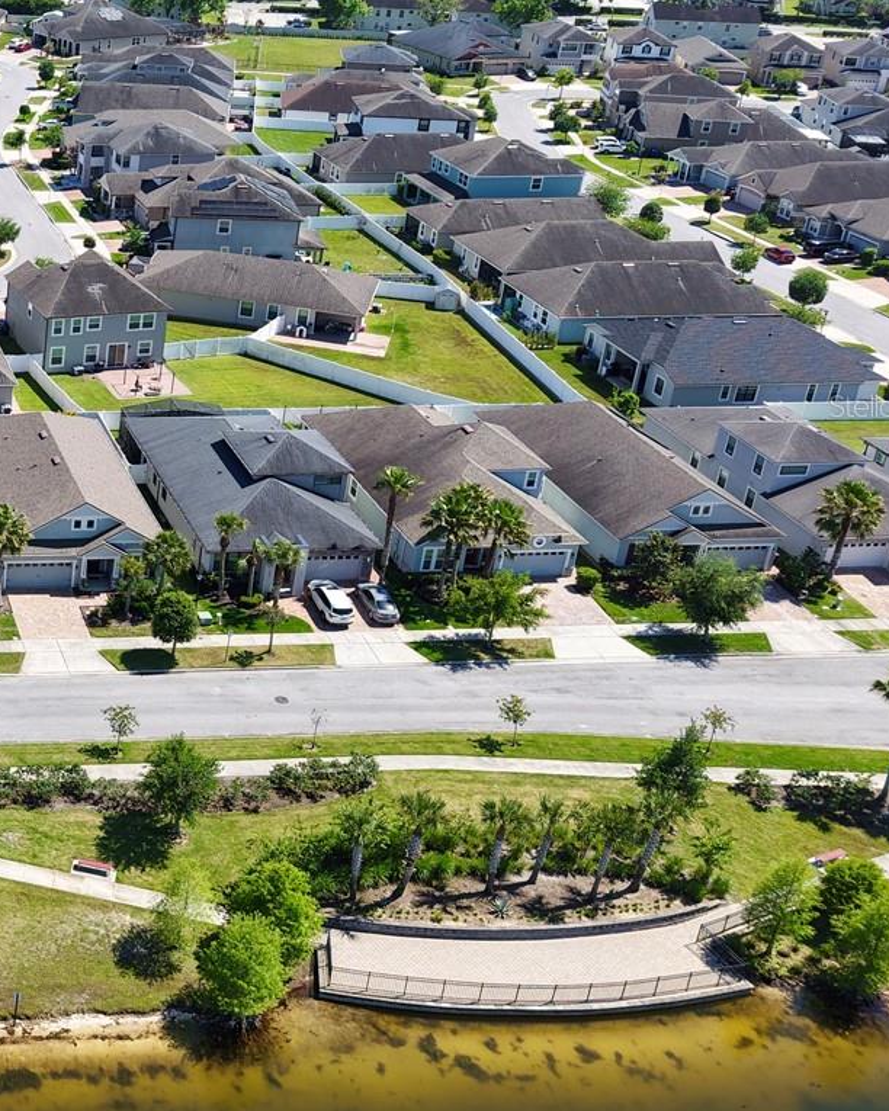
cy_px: 405
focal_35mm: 49
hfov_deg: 27.0
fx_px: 1612
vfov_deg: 37.8
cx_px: -196
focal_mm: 8.67
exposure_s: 1/3200
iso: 150
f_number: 1.8
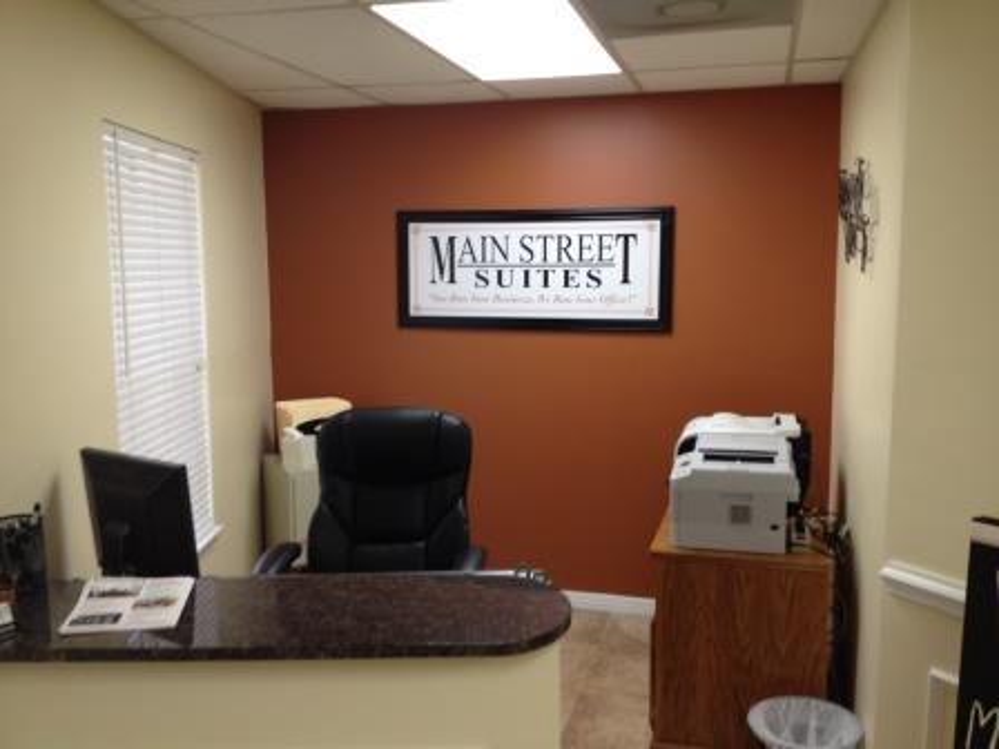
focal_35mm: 35
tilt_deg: -6.6
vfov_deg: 40.7
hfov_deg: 52.6
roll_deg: -1.5
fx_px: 1010
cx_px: 500
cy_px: 374
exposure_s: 1/24
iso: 50
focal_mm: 4.28
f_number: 2.4
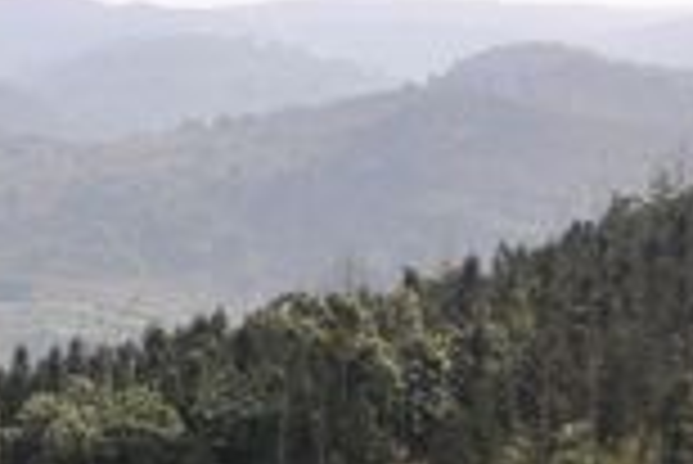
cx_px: -356
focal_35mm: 136
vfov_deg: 10.0
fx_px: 2620
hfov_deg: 14.1
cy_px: 500
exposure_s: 1/200
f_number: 14
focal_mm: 28
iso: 200
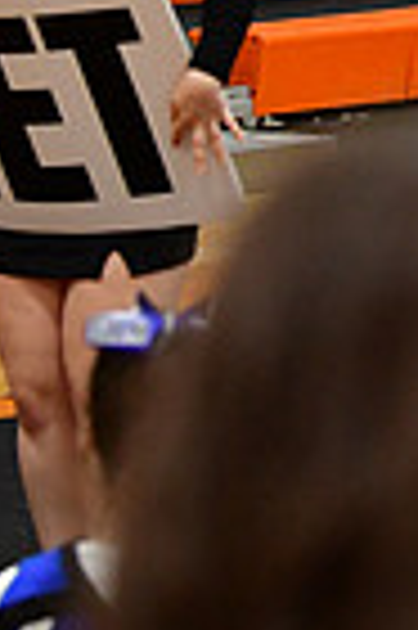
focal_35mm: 509
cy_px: -142
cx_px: 1245
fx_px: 8886
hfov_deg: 2.7
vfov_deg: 4.0
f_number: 4
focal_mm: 82
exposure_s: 1/500
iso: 4000
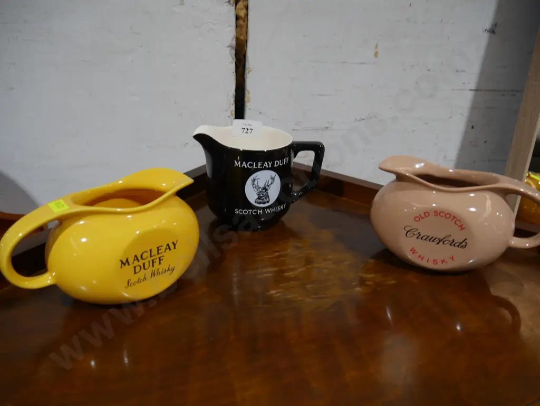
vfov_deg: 49.8
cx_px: 270
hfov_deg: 63.4
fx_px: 437
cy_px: 203
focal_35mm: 28
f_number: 3.5
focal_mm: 14
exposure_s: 1/60
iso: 200
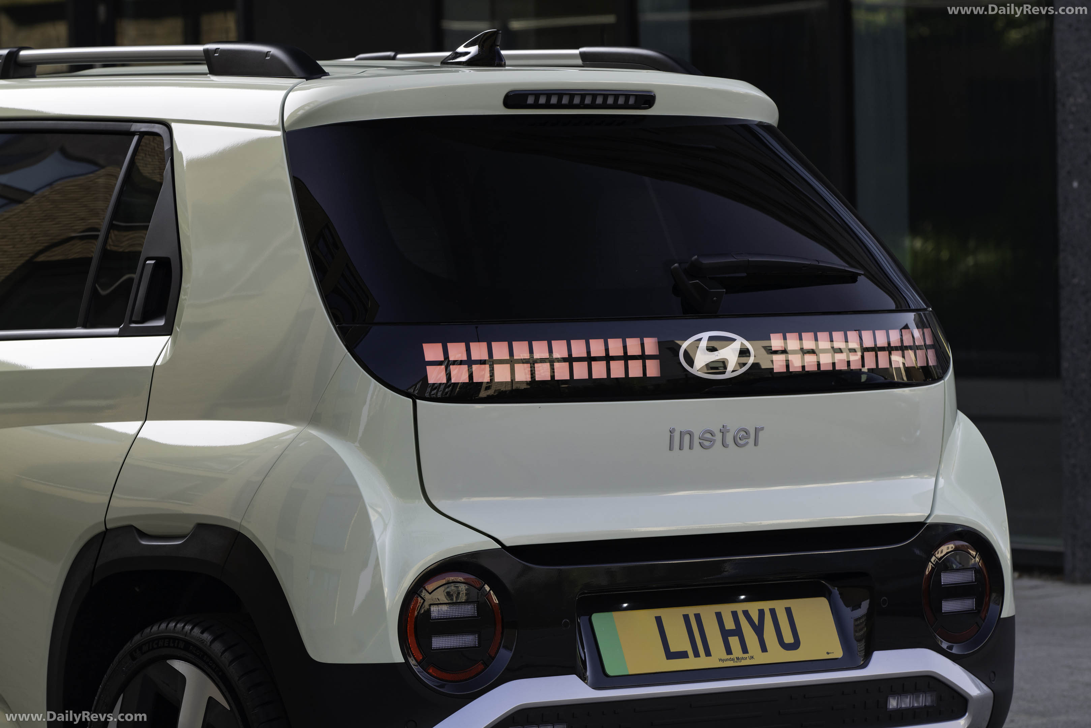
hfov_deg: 11.9
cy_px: 364
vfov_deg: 7.9
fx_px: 5244
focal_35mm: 173
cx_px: 546
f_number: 8
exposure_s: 1/125
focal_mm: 173
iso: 640
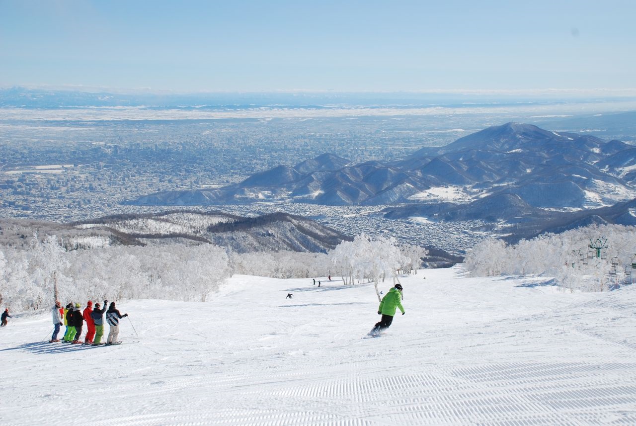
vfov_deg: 28.2
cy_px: 213
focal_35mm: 48
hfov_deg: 41.1
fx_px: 849
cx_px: 318
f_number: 9
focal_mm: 32
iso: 100
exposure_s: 1/320
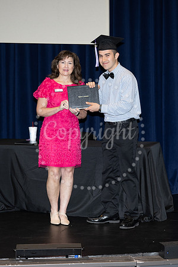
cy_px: 134
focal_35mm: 96
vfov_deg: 21.2
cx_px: 119
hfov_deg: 14.2
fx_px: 712
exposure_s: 1/125
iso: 1000
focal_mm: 64
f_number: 5
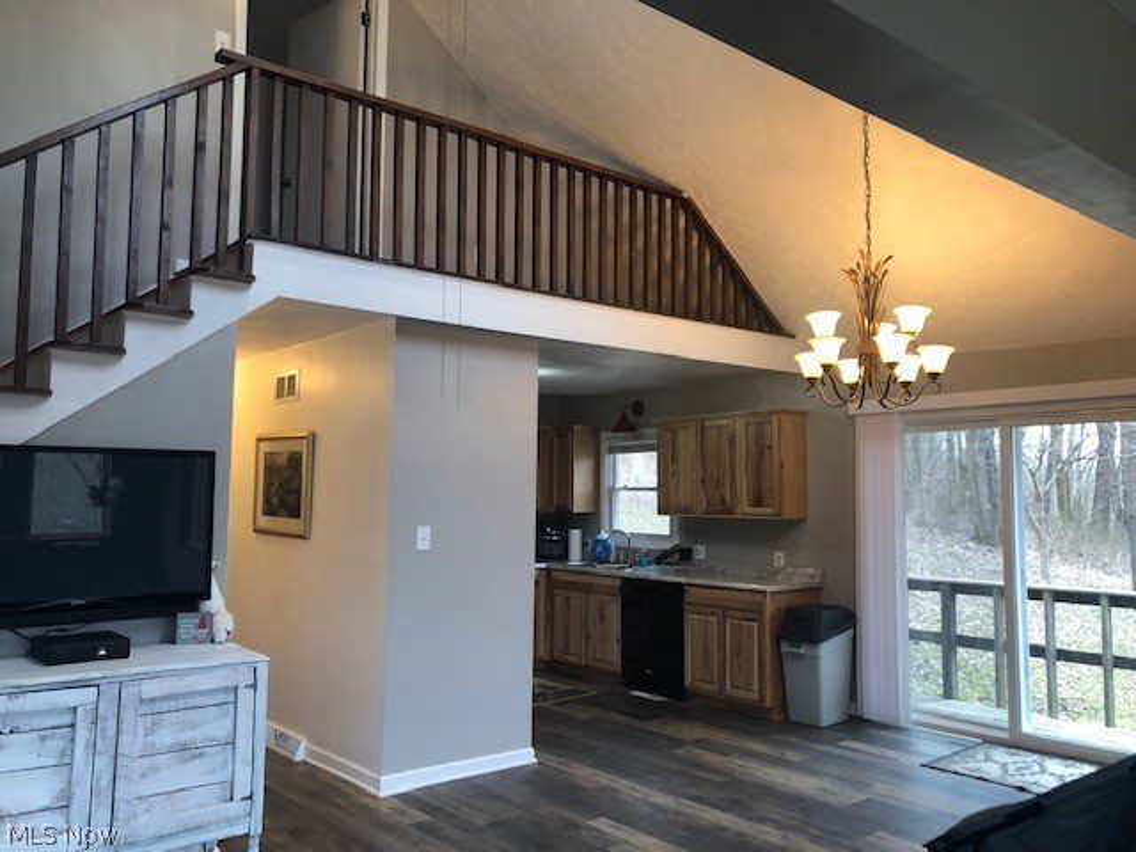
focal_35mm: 28
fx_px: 919
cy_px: 426
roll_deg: -0.9
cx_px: 568
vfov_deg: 49.7
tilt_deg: +4.4
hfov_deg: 63.4
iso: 32
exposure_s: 1/30
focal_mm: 3.99
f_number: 1.8
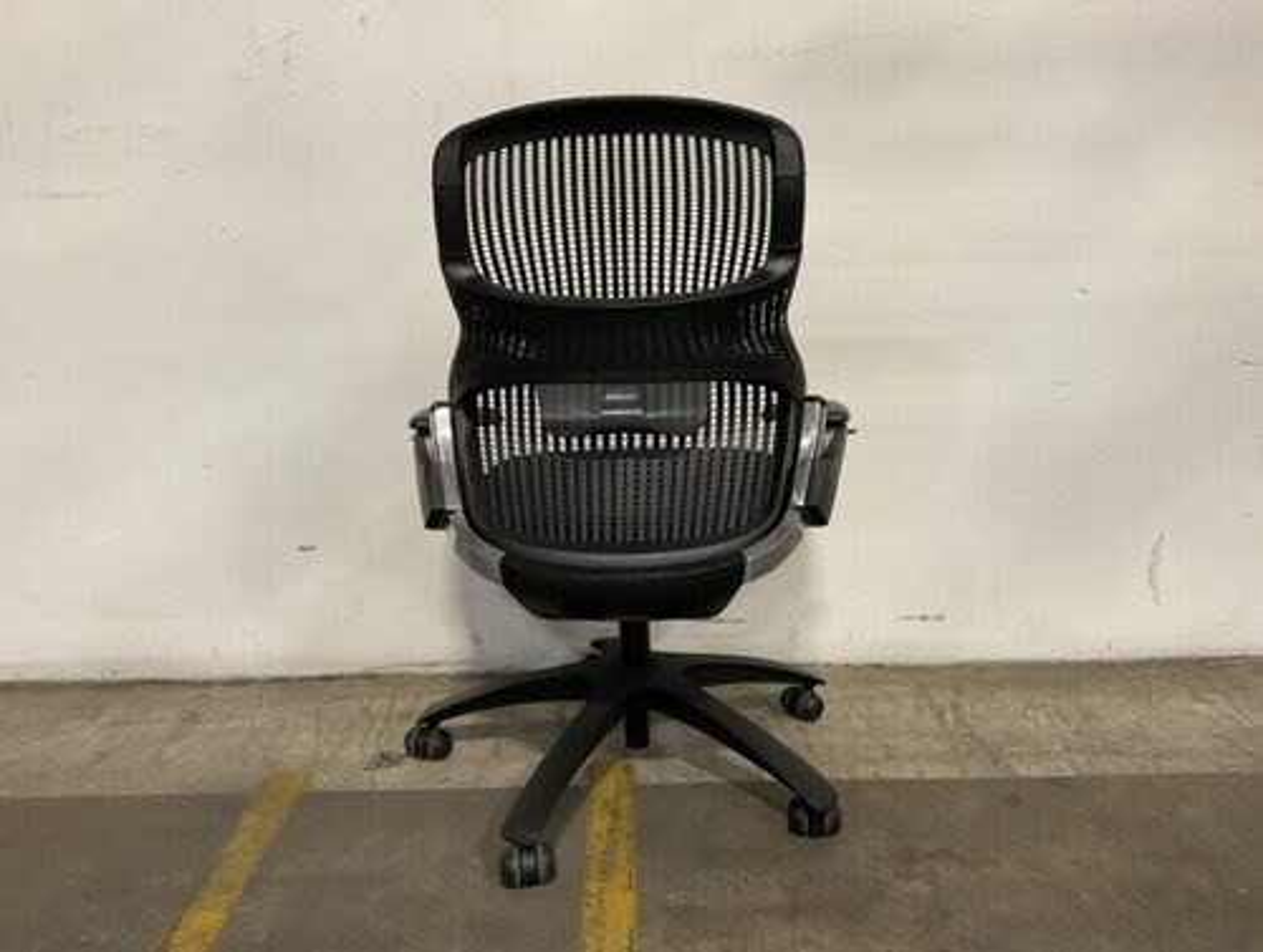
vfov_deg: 48.4
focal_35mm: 29
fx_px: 1060
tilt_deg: -12.7
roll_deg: +0.2
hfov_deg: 61.6
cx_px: 632
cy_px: 476
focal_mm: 3
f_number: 1.8
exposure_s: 1/60
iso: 160
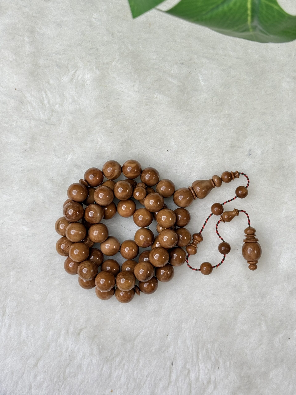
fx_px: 547
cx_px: 148
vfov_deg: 39.7
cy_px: 198
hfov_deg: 30.3
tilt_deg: -83.8
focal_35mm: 48
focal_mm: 6.76
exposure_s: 1/134
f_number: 1.78
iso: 80
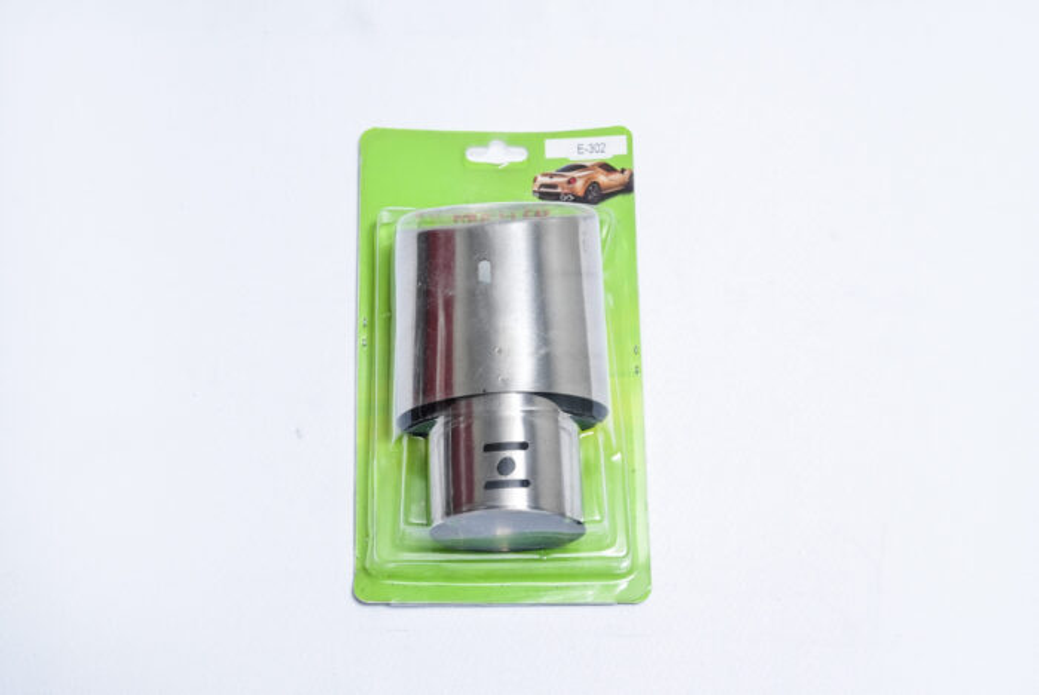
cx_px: 520
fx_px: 2022
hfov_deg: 28.8
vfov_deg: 19.5
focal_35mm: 70
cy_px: 348
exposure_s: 1/160
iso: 3200
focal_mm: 70
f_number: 10
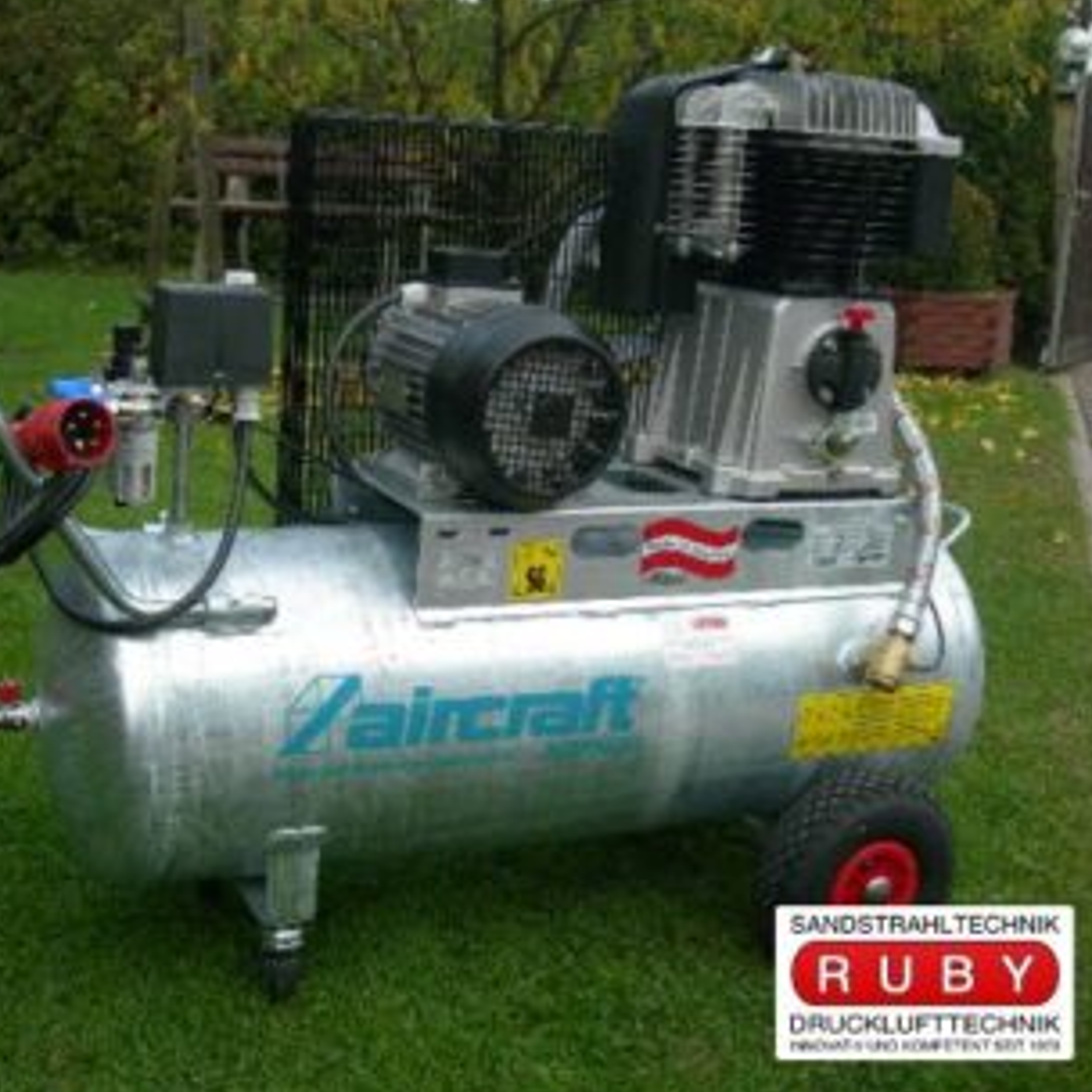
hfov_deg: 36.5
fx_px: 1642
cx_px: 377
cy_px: 550
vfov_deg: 36.8
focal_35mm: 46
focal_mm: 7.8
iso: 50
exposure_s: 1/343
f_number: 2.8
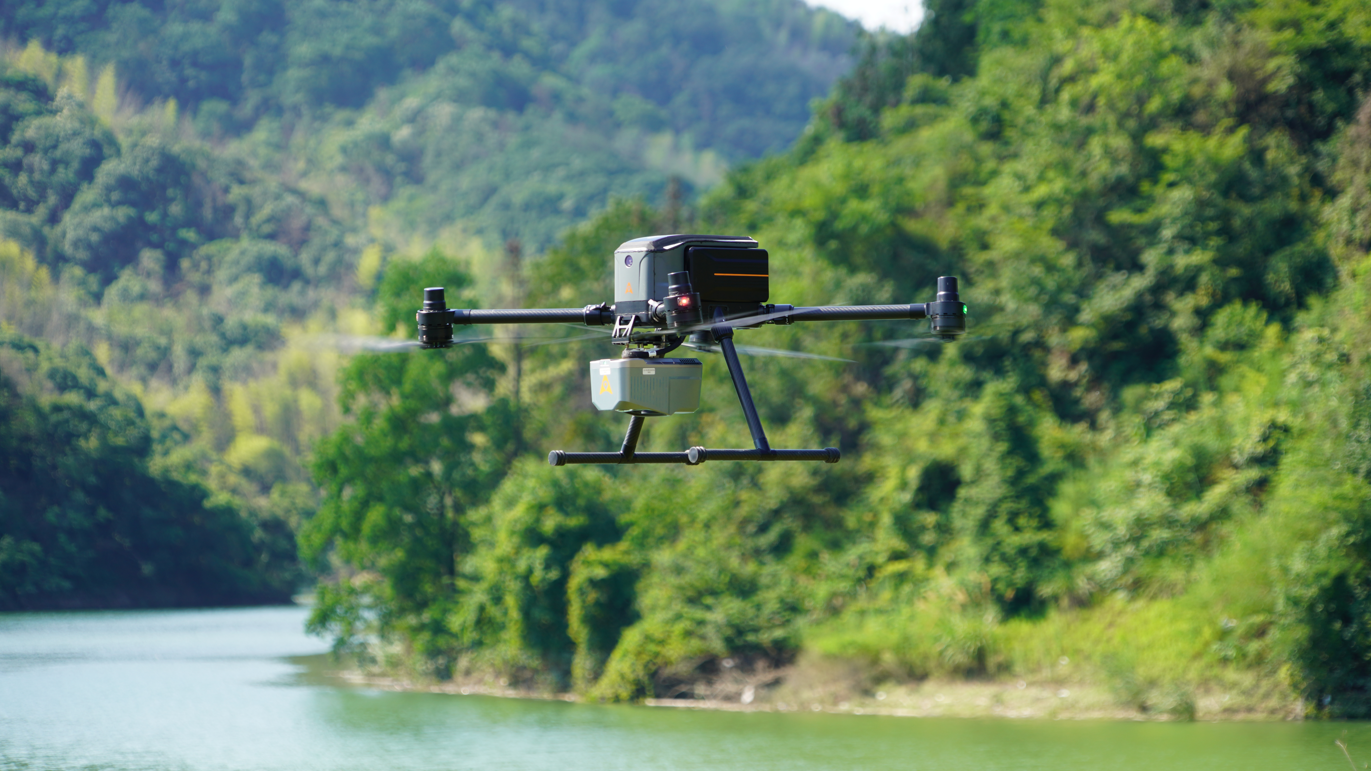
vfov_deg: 8.3
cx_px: 684
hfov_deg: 14.7
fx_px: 5308
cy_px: 379
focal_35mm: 146
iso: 160
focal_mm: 139
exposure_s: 1/160
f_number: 6.3
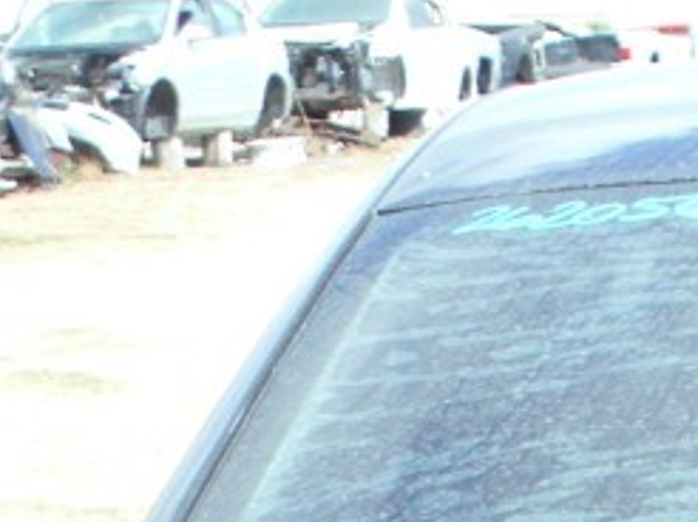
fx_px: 3989
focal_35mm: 198
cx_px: 1038
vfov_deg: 7.1
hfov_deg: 9.7
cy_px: 1197
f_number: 2.9
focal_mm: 6.3
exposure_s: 1/430
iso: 50
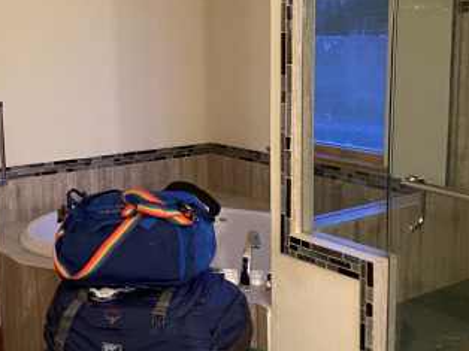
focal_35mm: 53
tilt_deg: -8.3
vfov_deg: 27.5
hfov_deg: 36.2
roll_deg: +2.4
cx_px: 221
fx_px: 718
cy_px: 161
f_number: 1.8
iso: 640
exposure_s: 1/30
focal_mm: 4.25
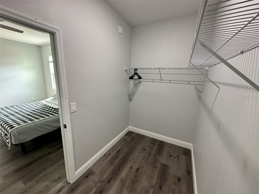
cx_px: 130
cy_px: 97
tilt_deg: -12.1
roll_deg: -2.3
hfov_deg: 102.1
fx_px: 105
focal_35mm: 14
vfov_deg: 85.7
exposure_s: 1/60
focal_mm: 2.22
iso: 160
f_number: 2.2
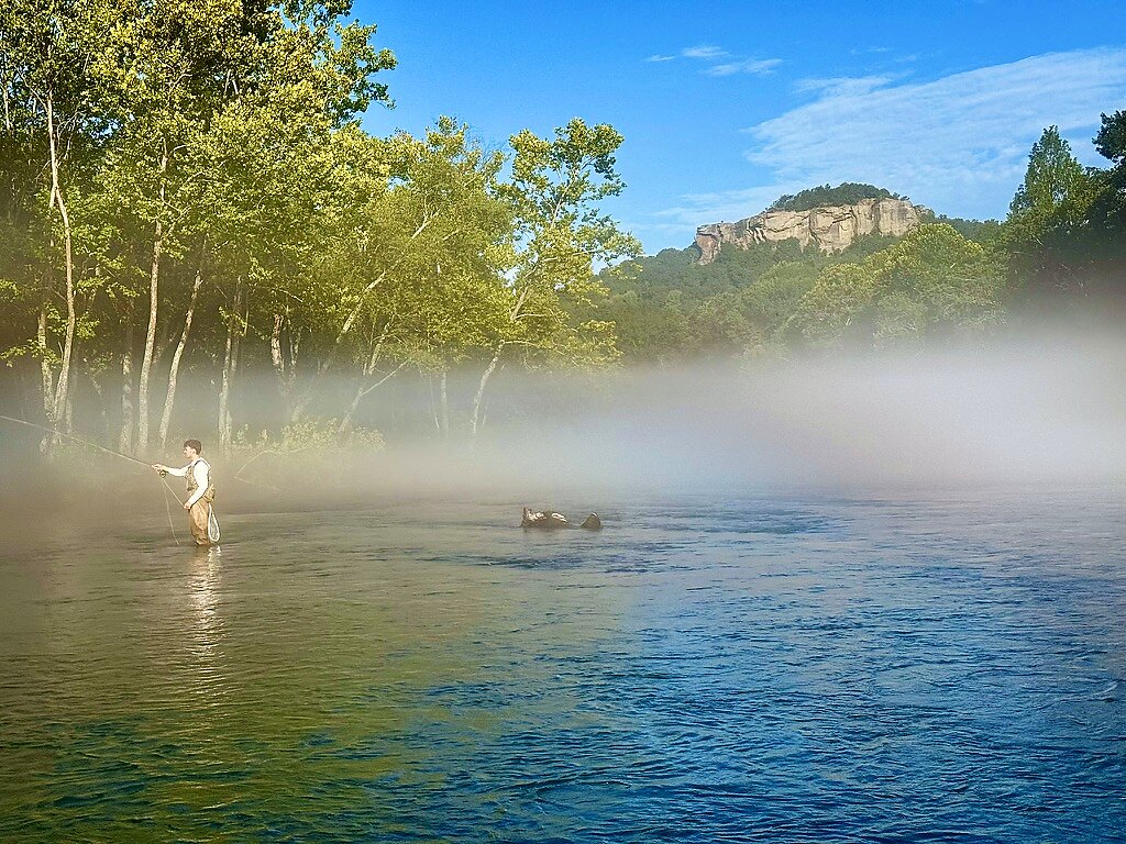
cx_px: 563
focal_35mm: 48
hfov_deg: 39.7
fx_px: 1561
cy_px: 422
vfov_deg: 30.3
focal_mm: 6.76
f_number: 1.78
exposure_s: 1/4878
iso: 64
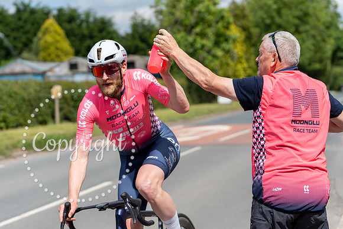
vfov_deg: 15.0
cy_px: 114
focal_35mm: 91
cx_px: 172
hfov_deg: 22.4
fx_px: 867
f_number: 3.5
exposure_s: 1/1250
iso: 100
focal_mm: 91
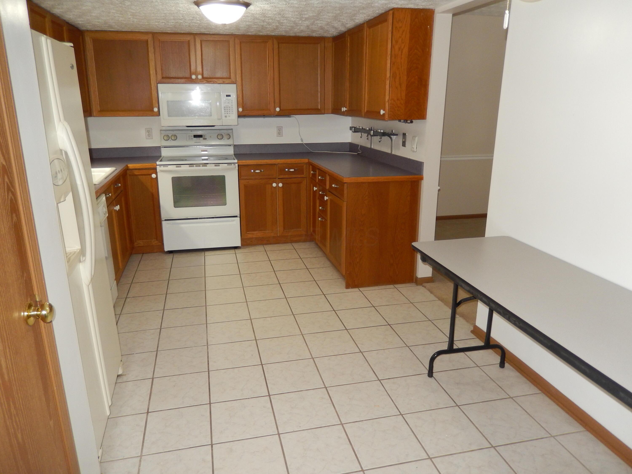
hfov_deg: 69.4
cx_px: 316
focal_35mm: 25
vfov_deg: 54.9
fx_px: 456
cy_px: 237
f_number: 3.4
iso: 220
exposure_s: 1/30
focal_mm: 4.5
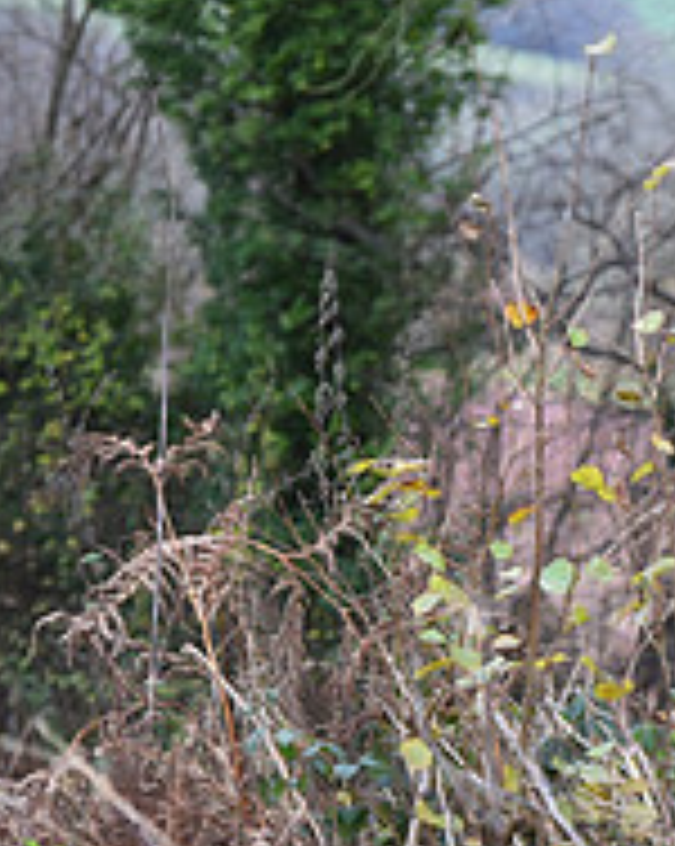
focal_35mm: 406
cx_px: 1246
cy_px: 662
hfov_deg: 3.8
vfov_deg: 4.8
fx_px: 10155
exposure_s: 1/1000
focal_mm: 140
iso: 1250
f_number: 3.5
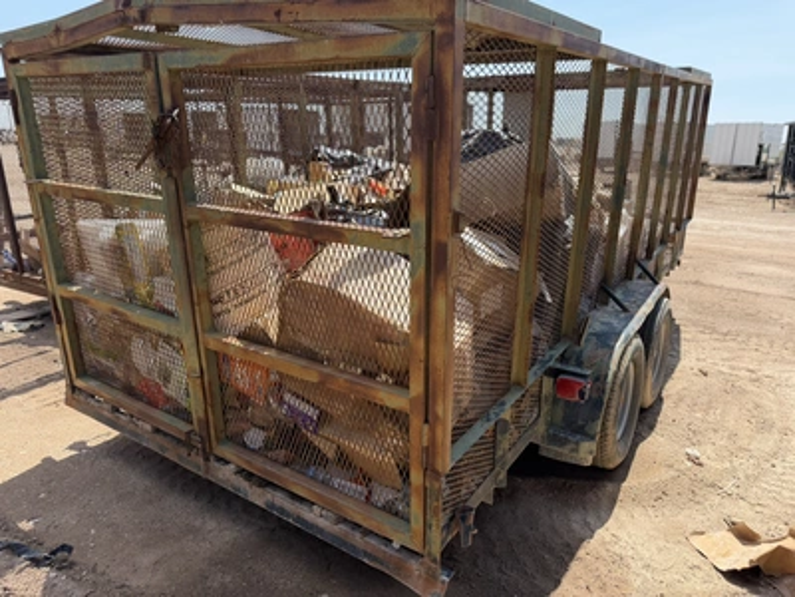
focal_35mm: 24
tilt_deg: -15.0
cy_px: 298
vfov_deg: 56.8
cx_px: 398
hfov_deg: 71.6
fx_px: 551
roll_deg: -0.3
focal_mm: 6.76
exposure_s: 1/2703
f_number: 1.78
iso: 100
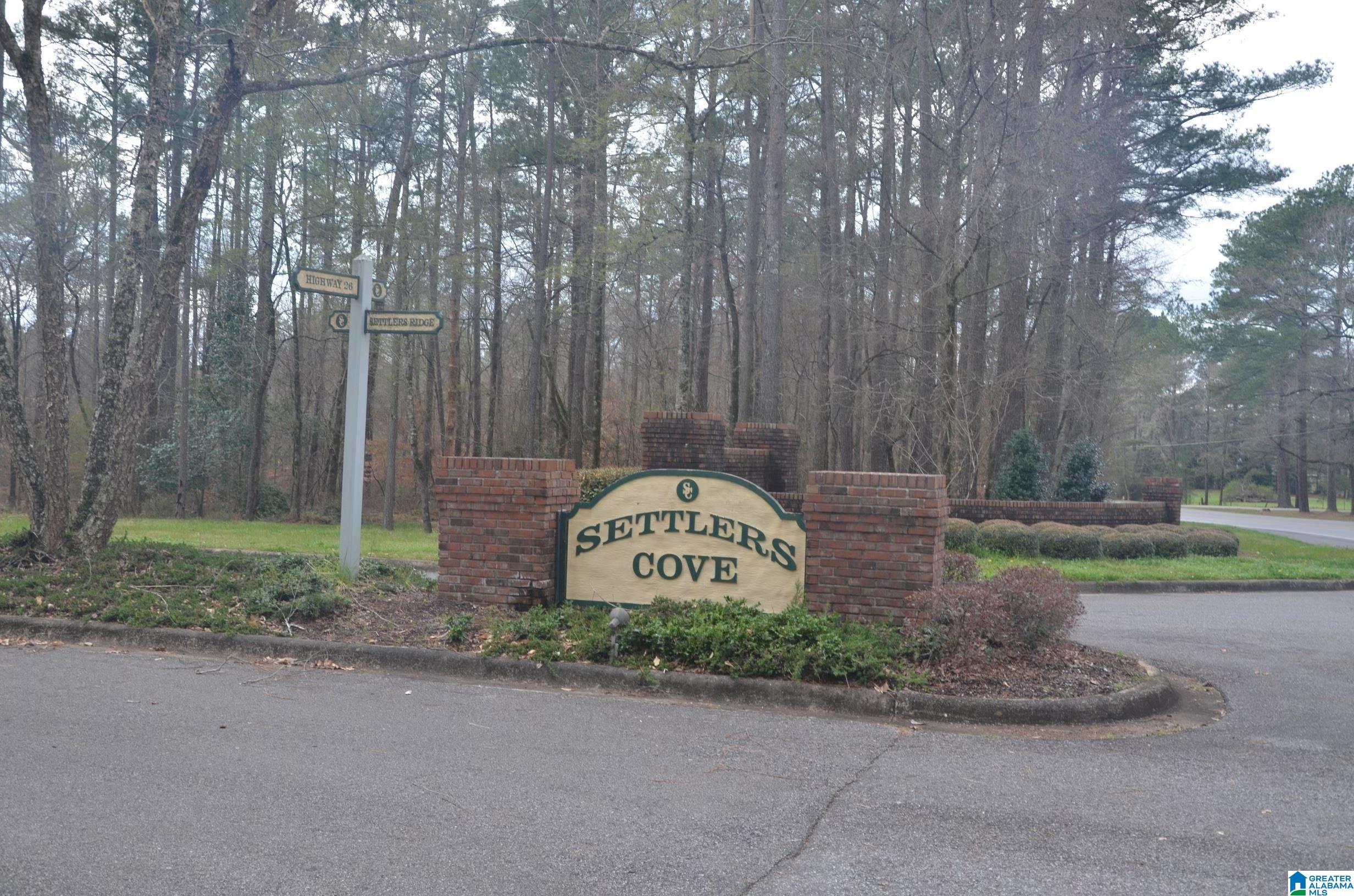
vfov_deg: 36.7
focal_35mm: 36
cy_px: 448
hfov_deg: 53.2
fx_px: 1351
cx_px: 677
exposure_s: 1/200
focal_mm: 24
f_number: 6.3
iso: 200
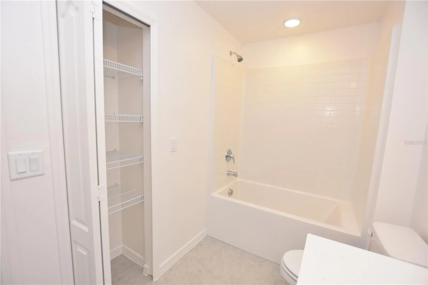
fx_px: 178
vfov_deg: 77.3
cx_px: 214
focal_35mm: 15
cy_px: 142
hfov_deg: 100.4
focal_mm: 10
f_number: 4
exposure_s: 1/60
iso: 200
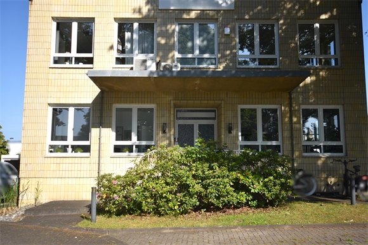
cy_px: 122
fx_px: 306
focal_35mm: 30
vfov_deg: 43.6
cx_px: 184
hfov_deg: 62.0
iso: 100
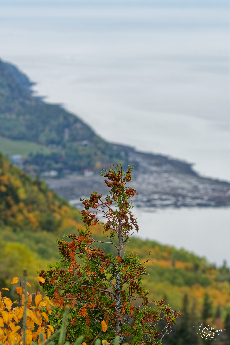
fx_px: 2156
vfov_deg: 9.1
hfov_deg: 6.1
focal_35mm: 225
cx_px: 115
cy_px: 172
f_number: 8
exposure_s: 1/1000
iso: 720
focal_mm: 150
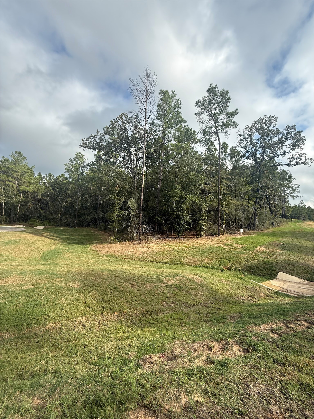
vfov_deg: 102.1
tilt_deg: +2.9
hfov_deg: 85.7
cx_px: 157
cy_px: 210
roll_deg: -2.7
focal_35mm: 14
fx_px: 169
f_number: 2.2
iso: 50
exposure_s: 1/770
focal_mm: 2.22
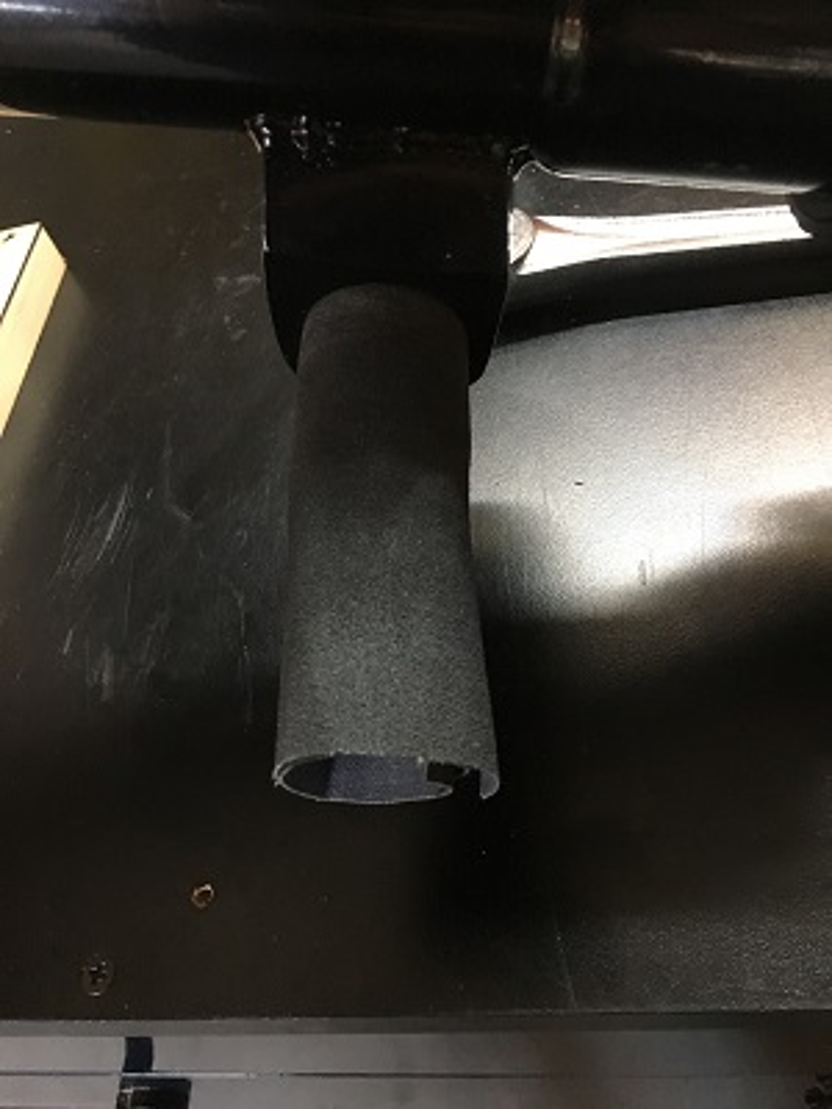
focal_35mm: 29
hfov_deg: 48.2
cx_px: 416
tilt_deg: -49.1
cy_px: 554
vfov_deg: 61.7
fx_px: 929
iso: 200
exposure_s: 1/15
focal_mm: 4.15
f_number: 2.2
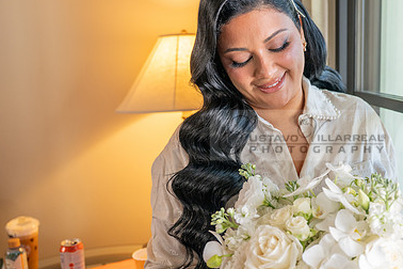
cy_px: 135
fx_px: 481
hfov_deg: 43.9
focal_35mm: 43
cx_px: 303
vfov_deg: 31.2
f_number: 2.8
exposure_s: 1/200
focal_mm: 28
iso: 400
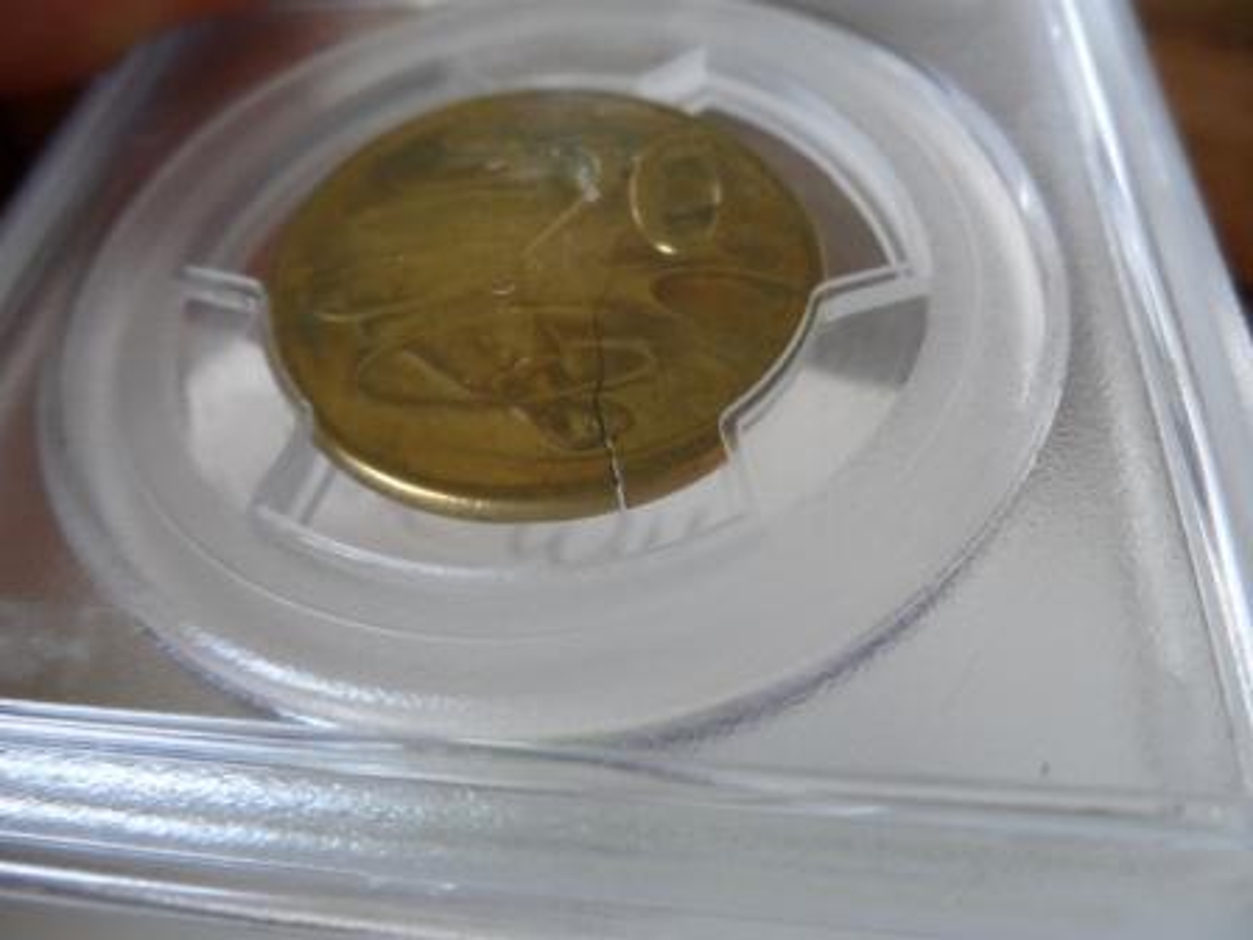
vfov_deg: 56.8
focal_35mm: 24
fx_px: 869
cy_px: 470
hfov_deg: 71.6
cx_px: 626
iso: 200
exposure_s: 1/30
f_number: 3.2
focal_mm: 4
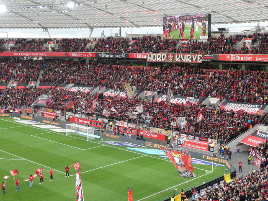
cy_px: 100
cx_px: 134
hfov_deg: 38.2
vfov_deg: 29.1
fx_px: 387
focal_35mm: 50
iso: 250
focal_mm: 9
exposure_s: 1/80
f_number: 4.1
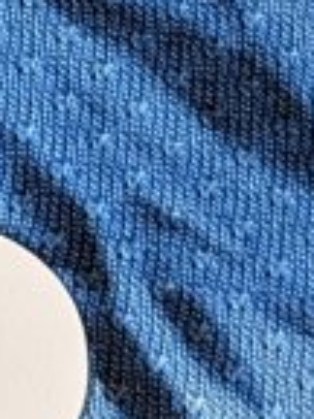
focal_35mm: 284
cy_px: -304
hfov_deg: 5.1
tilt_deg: -7.1
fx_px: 3435
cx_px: -387
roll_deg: -1.5
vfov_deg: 6.8
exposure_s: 1/234
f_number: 1.78
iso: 64
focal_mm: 6.76
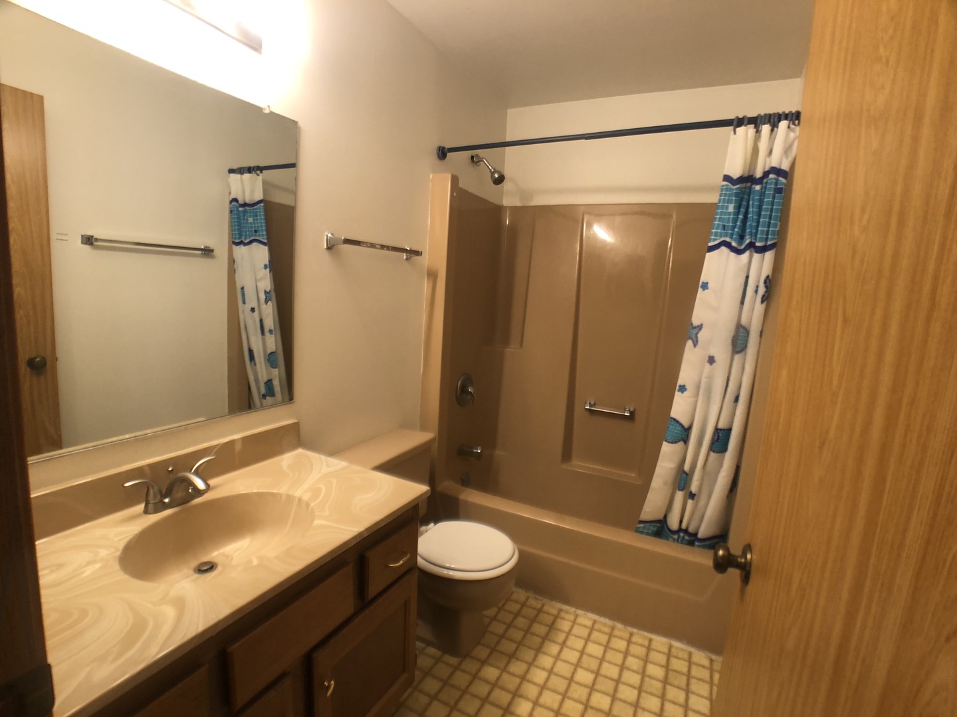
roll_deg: -3.3
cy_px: 358
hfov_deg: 63.4
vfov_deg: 49.7
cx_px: 478
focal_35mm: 28
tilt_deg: -8.0
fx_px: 774
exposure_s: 1/24
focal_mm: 3.99
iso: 32
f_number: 1.8
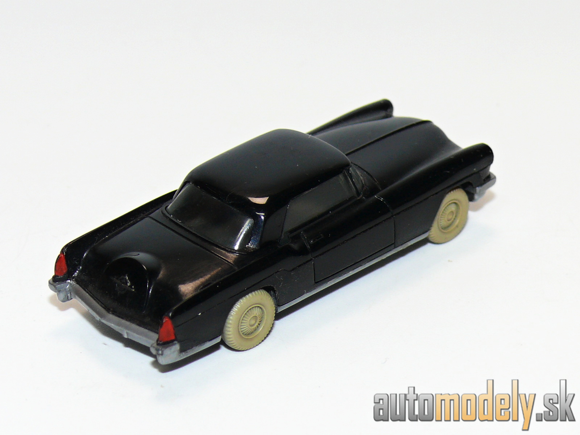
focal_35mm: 134
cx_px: 290
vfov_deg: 11.1
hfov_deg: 14.7
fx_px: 2245
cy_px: 218
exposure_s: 1/30
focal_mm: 15.9
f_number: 4
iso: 100
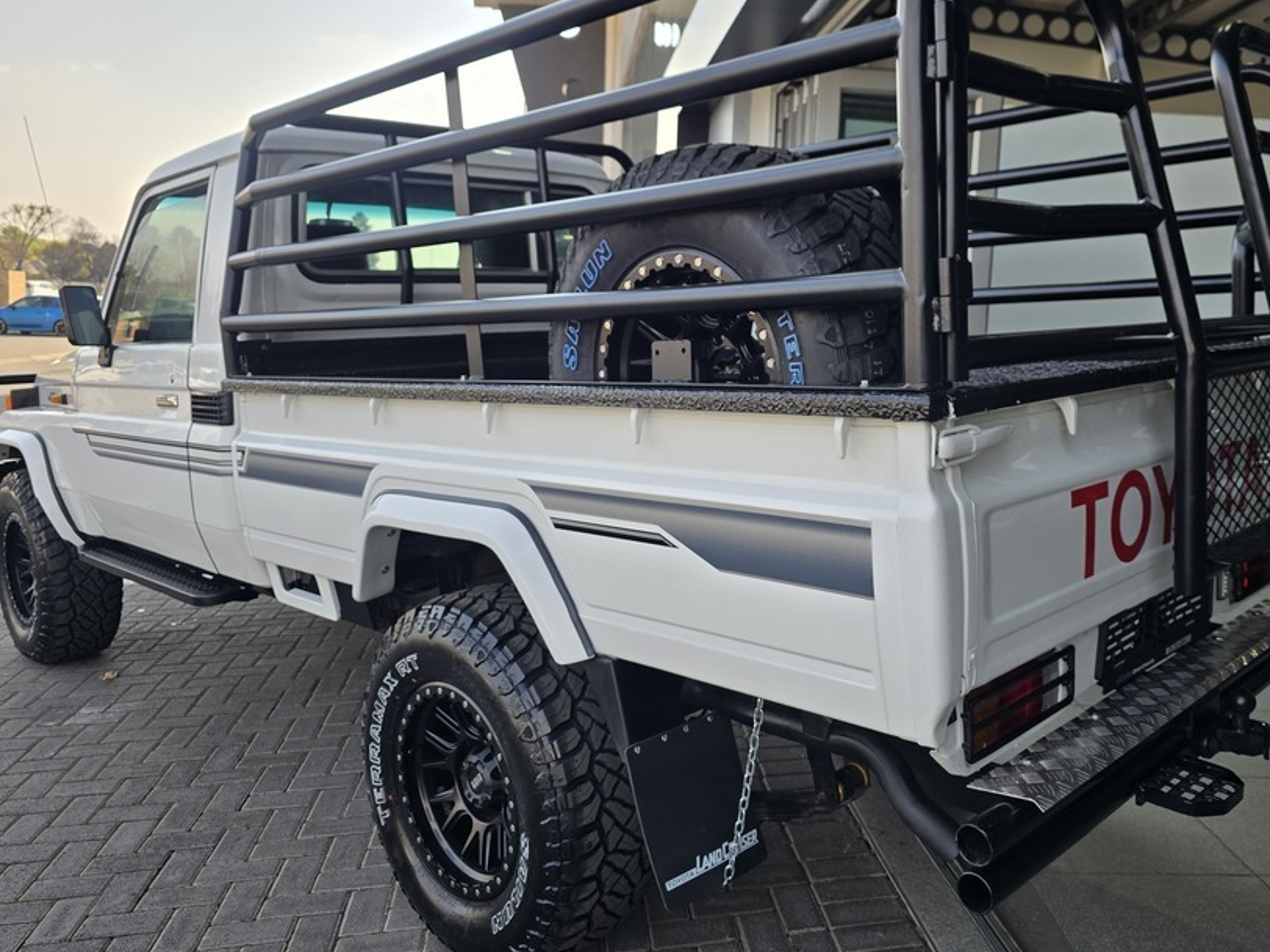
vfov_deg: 48.2
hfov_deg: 61.3
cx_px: 738
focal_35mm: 29
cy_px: 442
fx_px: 1064
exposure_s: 1/302
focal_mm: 6.3
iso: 12
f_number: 1.7
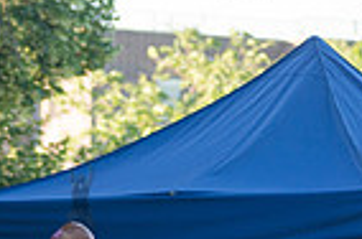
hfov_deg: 4.2
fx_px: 4936
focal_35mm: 492
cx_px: -250
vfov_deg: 2.8
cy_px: 311
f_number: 3.2
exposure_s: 1/500
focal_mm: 120
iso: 400
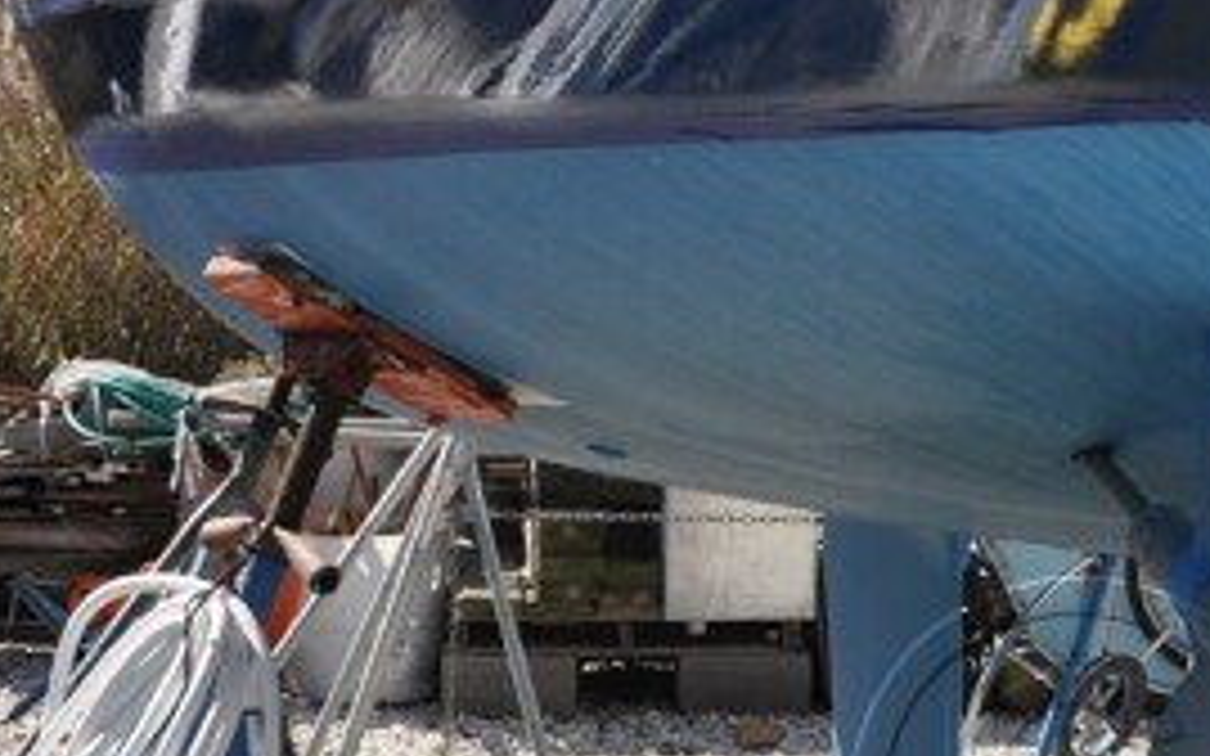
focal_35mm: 102
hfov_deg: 20.0
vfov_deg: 12.7
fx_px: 3363
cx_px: 1080
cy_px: 112
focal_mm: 18
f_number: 9
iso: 200
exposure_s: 1/320
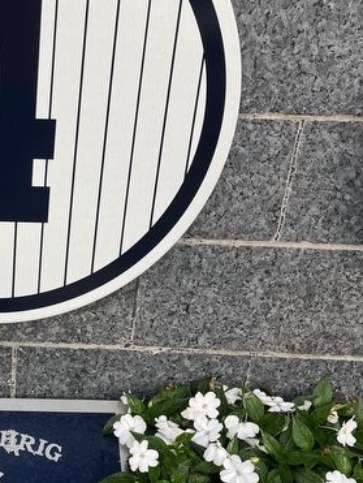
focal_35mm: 56
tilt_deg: -28.2
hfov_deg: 24.8
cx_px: -9
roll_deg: -0.9
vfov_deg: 34.2
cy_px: 285
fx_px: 782
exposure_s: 1/158
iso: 40
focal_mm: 5.1
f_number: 1.6
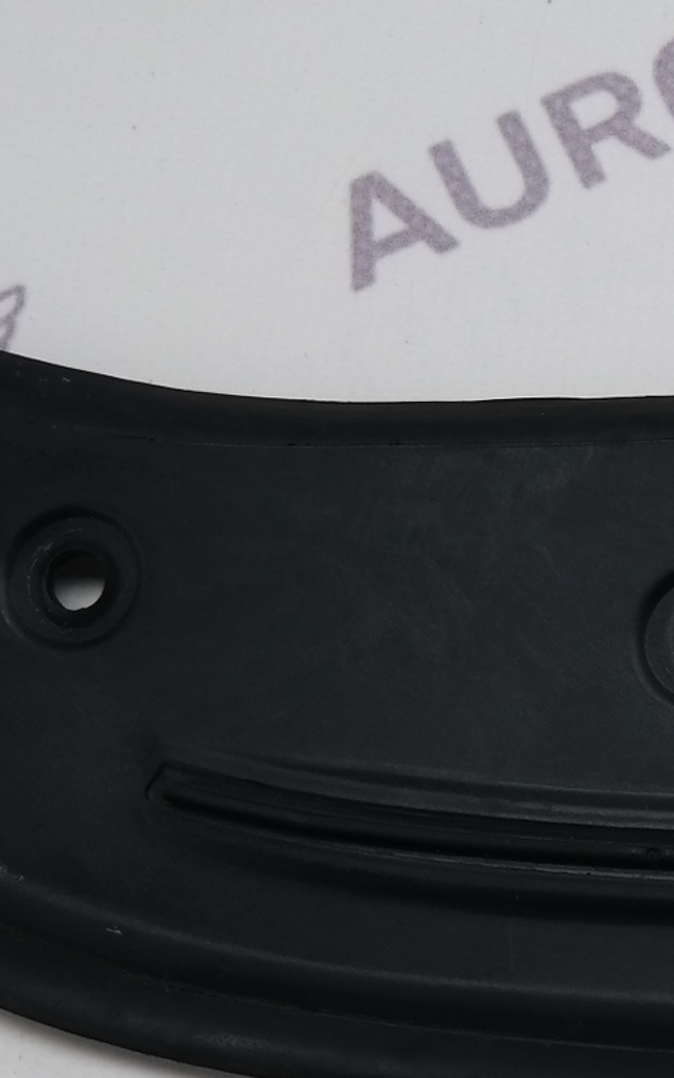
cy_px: 618
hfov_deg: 10.8
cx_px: 1348
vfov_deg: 18.8
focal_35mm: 111
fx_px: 3262
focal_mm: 19
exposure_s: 1/80
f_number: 3.5
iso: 100
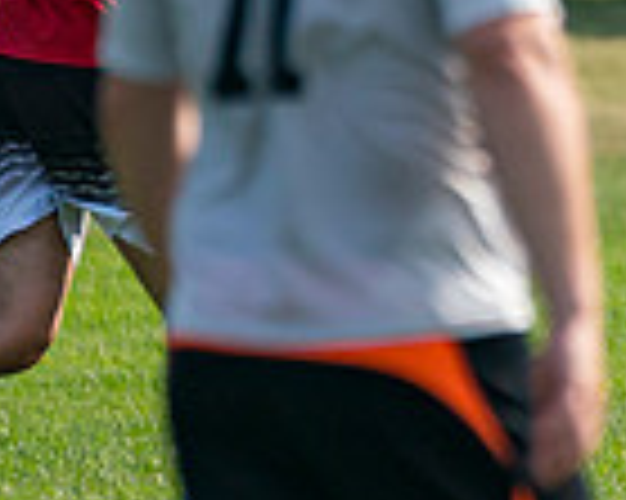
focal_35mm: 1739
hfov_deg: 1.1
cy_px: 147
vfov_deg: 0.9
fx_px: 32196
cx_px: 1628
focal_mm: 200
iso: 400
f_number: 2.8
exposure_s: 1/5000
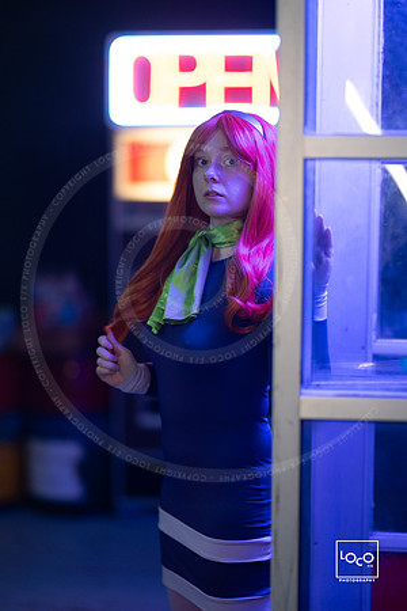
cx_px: 204
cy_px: 306
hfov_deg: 16.1
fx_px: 1441
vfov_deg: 23.9
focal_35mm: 85
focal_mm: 85
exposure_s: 1/250
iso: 1000
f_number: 1.2
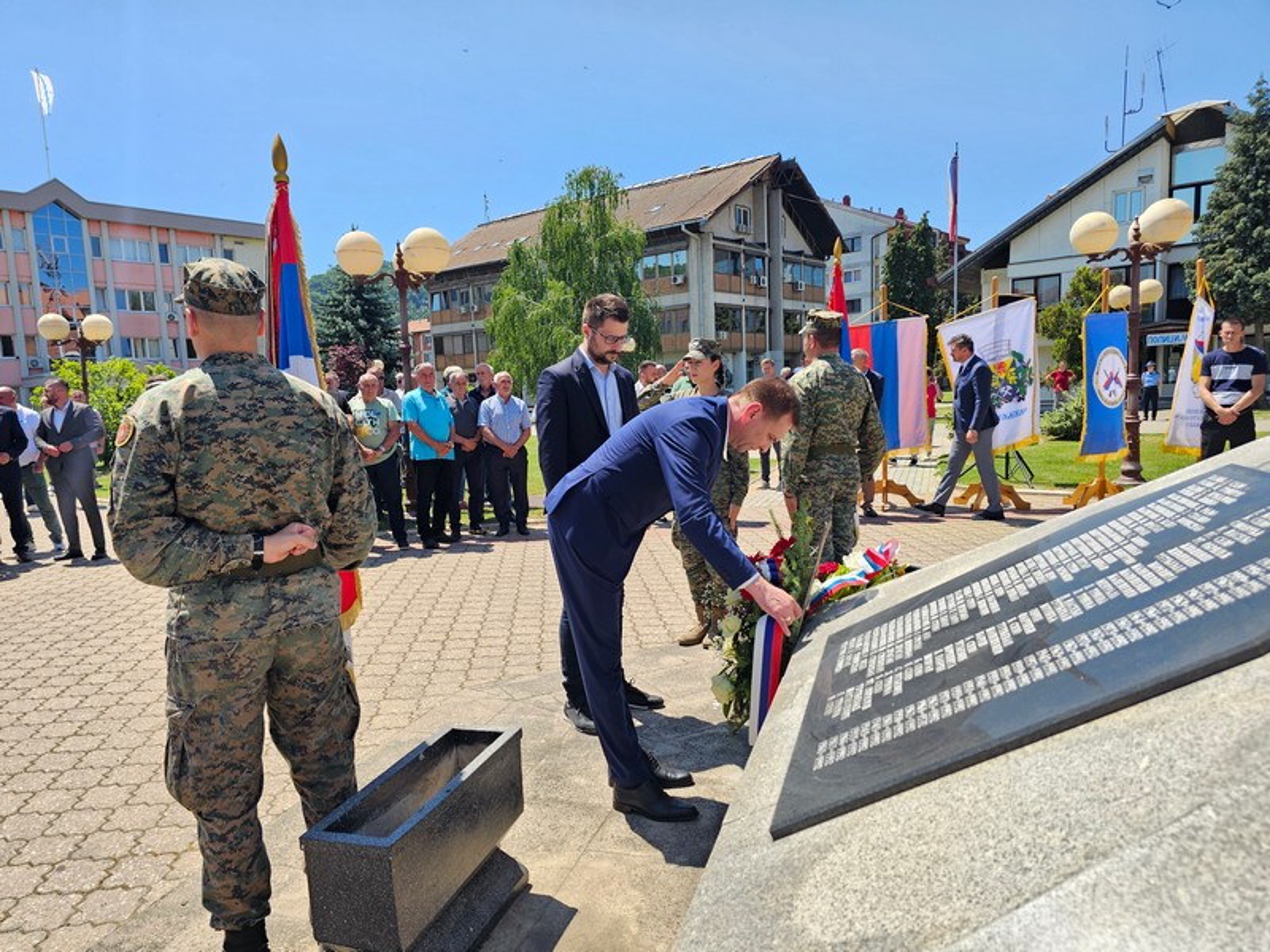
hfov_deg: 73.9
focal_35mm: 23
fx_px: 844
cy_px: 476
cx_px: 635
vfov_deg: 58.9
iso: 10
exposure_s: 1/348
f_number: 1.7
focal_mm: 6.3
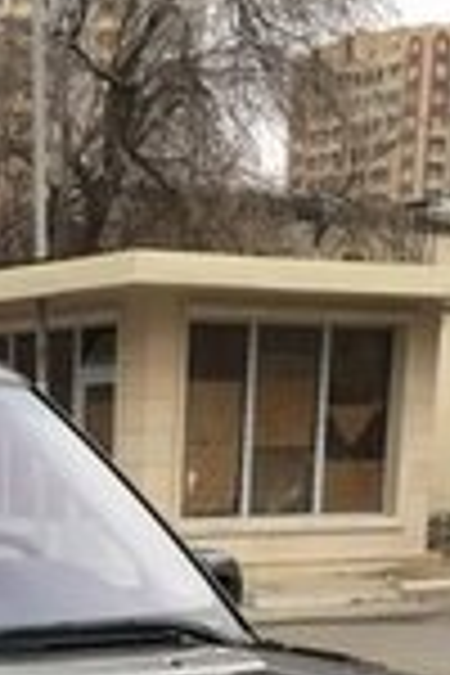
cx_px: -144
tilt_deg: -12.3
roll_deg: -0.6
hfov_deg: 13.2
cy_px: 873
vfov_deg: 18.9
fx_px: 1875
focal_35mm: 100
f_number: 2.2
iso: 25
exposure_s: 1/50
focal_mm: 4.15
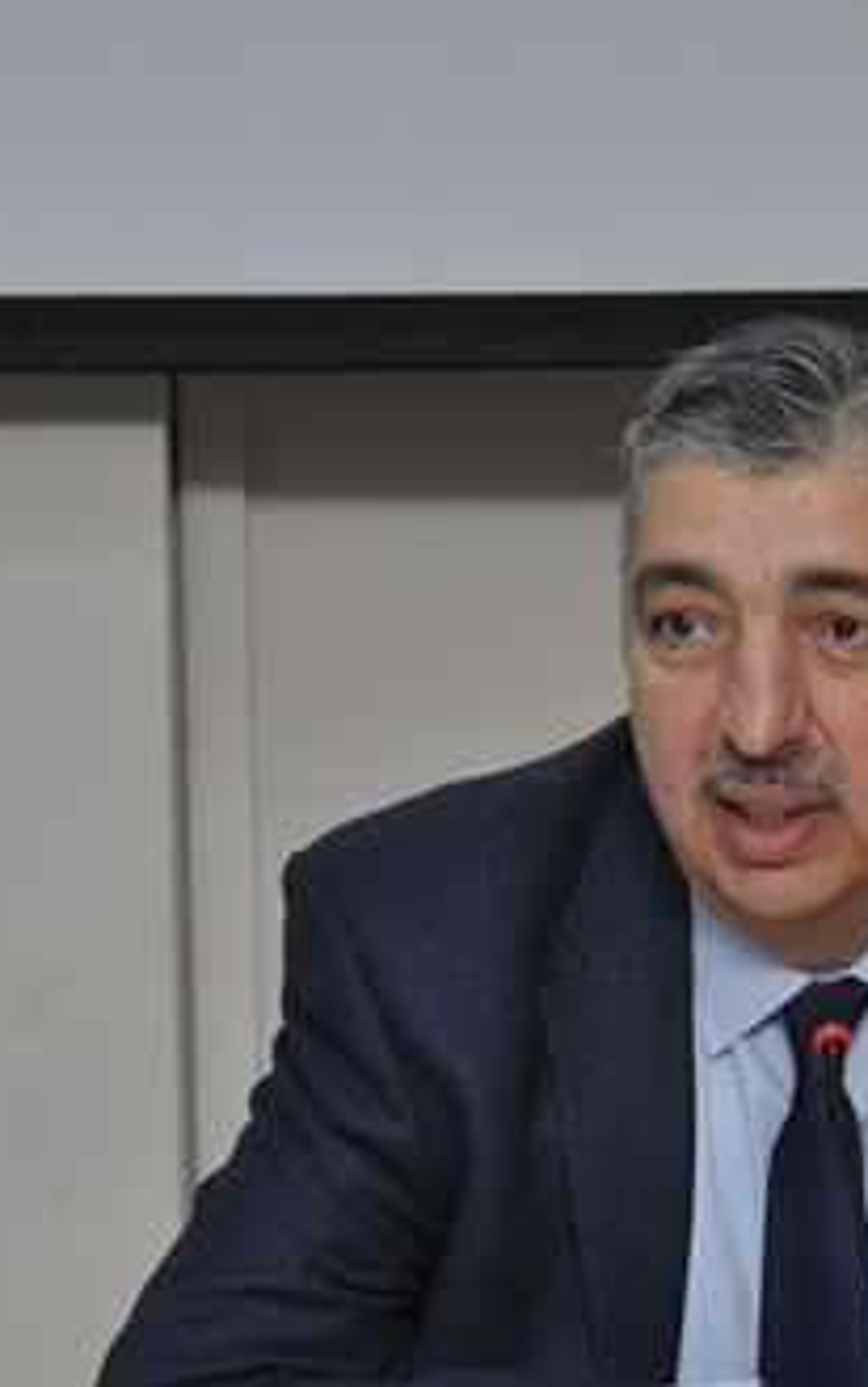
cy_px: 871
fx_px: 7862
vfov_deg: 10.1
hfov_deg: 6.3
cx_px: 784
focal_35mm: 208
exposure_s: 1/60
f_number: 5
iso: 320
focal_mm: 70
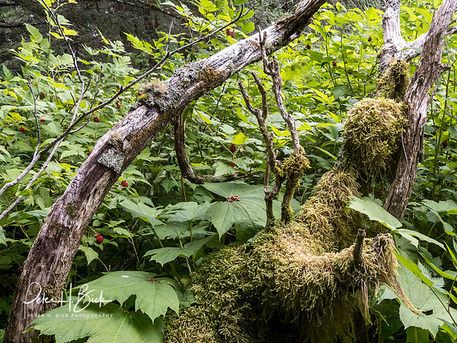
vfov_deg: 41.9
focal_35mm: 34
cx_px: 264
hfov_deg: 53.8
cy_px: 156
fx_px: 448
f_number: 9
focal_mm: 14
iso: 800
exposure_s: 1/40
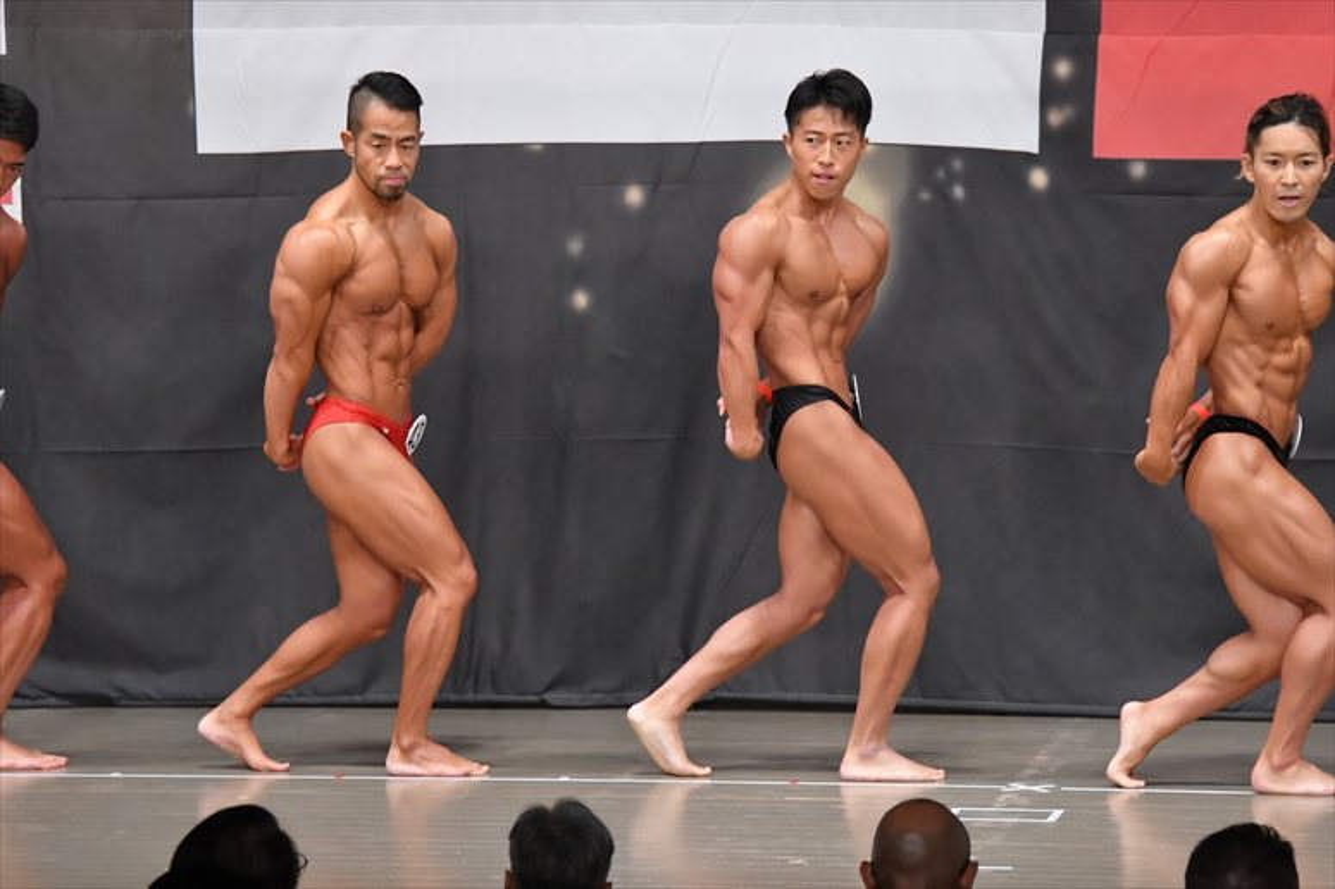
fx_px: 8340
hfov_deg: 9.2
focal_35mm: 225
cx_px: 668
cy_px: 444
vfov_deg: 6.1
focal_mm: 150
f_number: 5.6
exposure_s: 1/400
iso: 6400
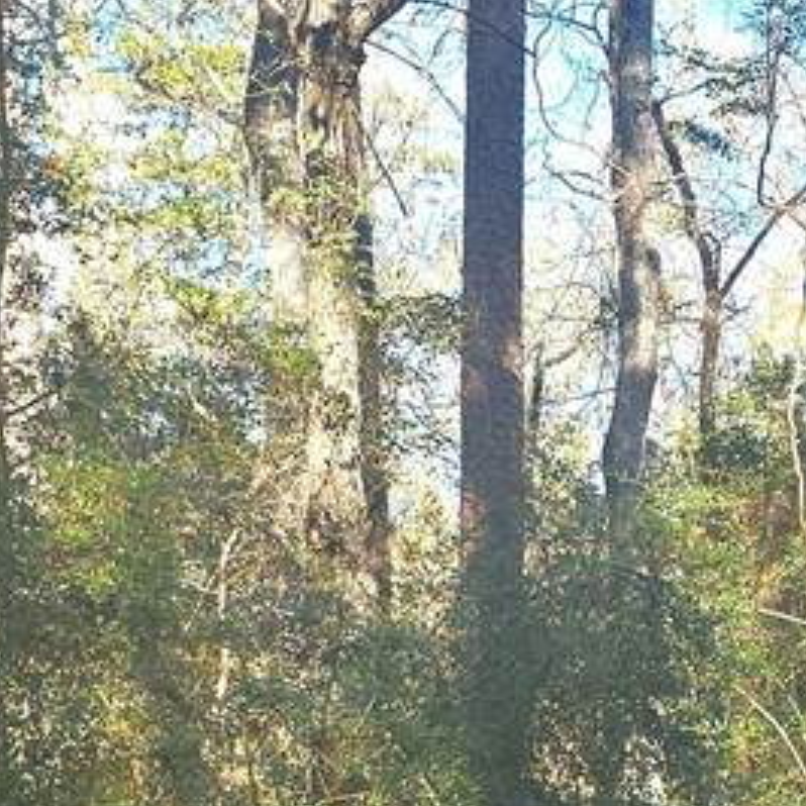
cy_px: 676
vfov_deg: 17.6
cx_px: 1097
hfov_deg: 16.6
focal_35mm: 98
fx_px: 2582
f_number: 1.7
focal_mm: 6.3
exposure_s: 1/164
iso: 12
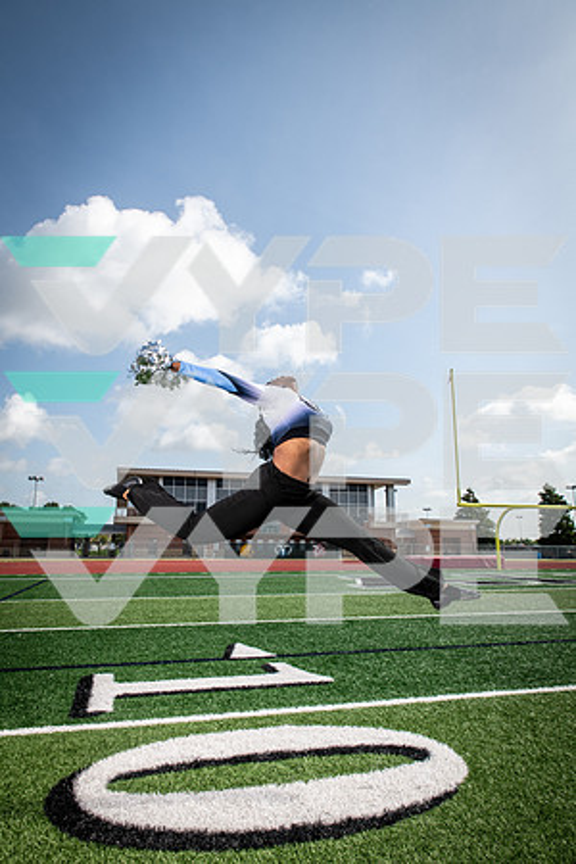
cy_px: 432
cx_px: 288
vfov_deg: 73.7
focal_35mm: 24
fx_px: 576
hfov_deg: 53.1
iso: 125
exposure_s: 1/400
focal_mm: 24
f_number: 7.1
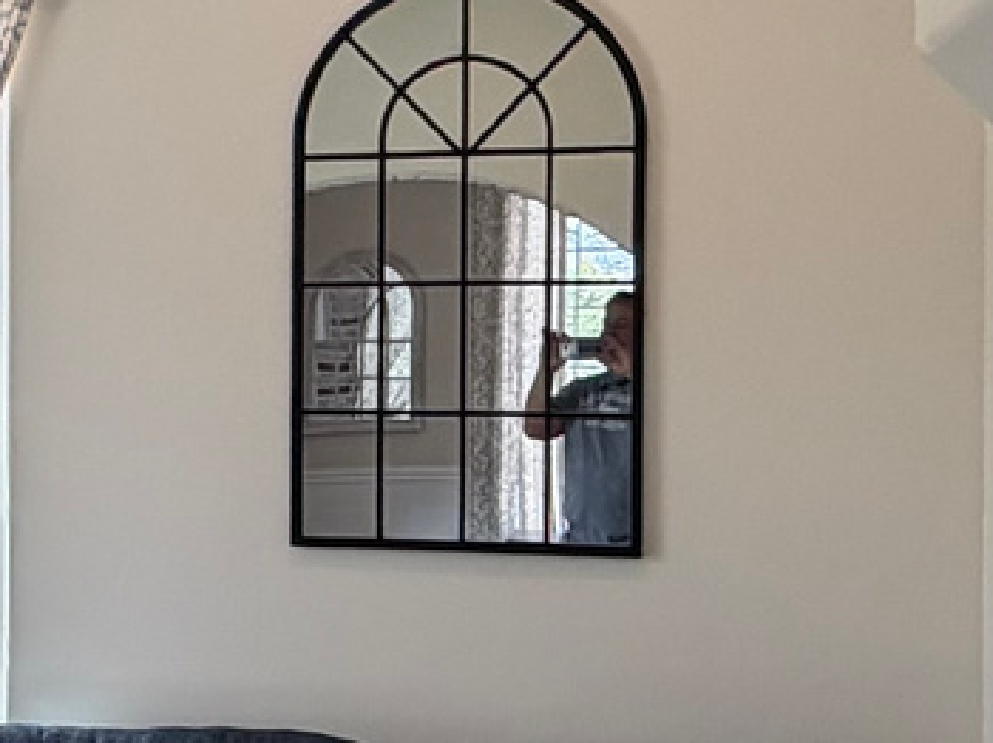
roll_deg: +0.6
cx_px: -326
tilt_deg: -0.6
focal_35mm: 82
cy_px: 380
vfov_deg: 18.0
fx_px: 2351
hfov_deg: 21.4
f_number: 2.2
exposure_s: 1/120
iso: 50
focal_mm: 2.22
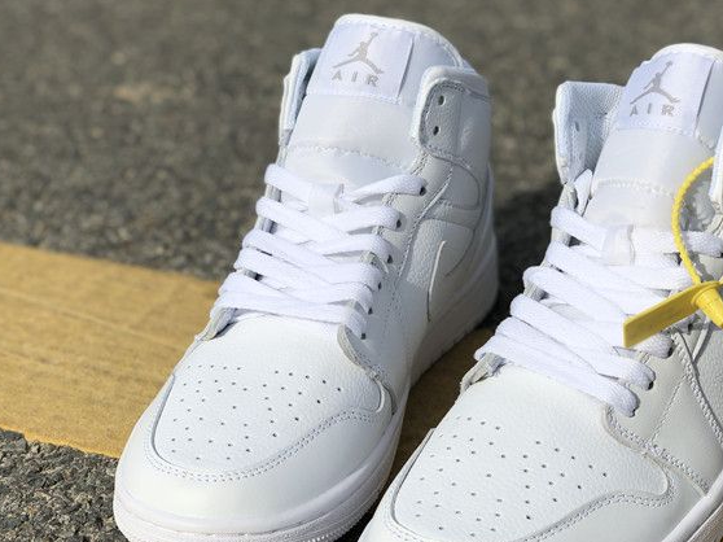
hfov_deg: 28.1
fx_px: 1441
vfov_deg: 21.3
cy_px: 330
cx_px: 446
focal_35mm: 69
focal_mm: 6
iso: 16
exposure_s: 1/2288
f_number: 2.4
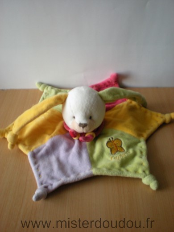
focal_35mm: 38
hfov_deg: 37.7
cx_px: 87
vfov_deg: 49.0
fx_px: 255
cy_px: 116
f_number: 3.1
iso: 200
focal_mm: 6.3
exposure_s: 1/9
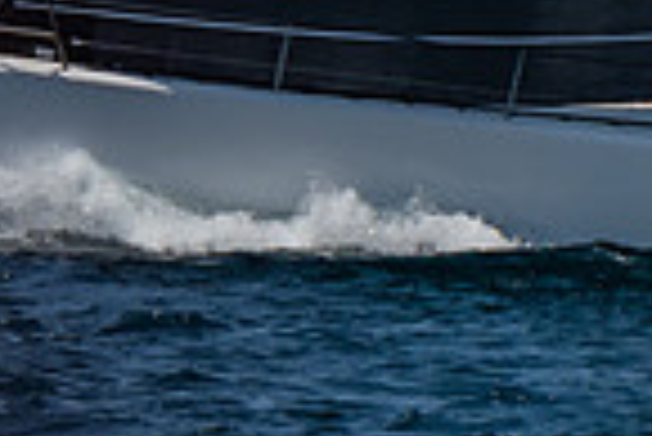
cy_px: -412
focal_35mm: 2475
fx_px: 44869
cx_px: 1374
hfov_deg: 0.8
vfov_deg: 0.6
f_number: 5.6
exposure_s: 1/2000
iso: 320
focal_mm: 400
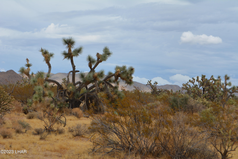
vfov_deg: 16.6
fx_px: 546
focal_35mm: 82
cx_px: 119
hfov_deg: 24.6
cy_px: 80
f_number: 9
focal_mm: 55
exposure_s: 1/320
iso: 100
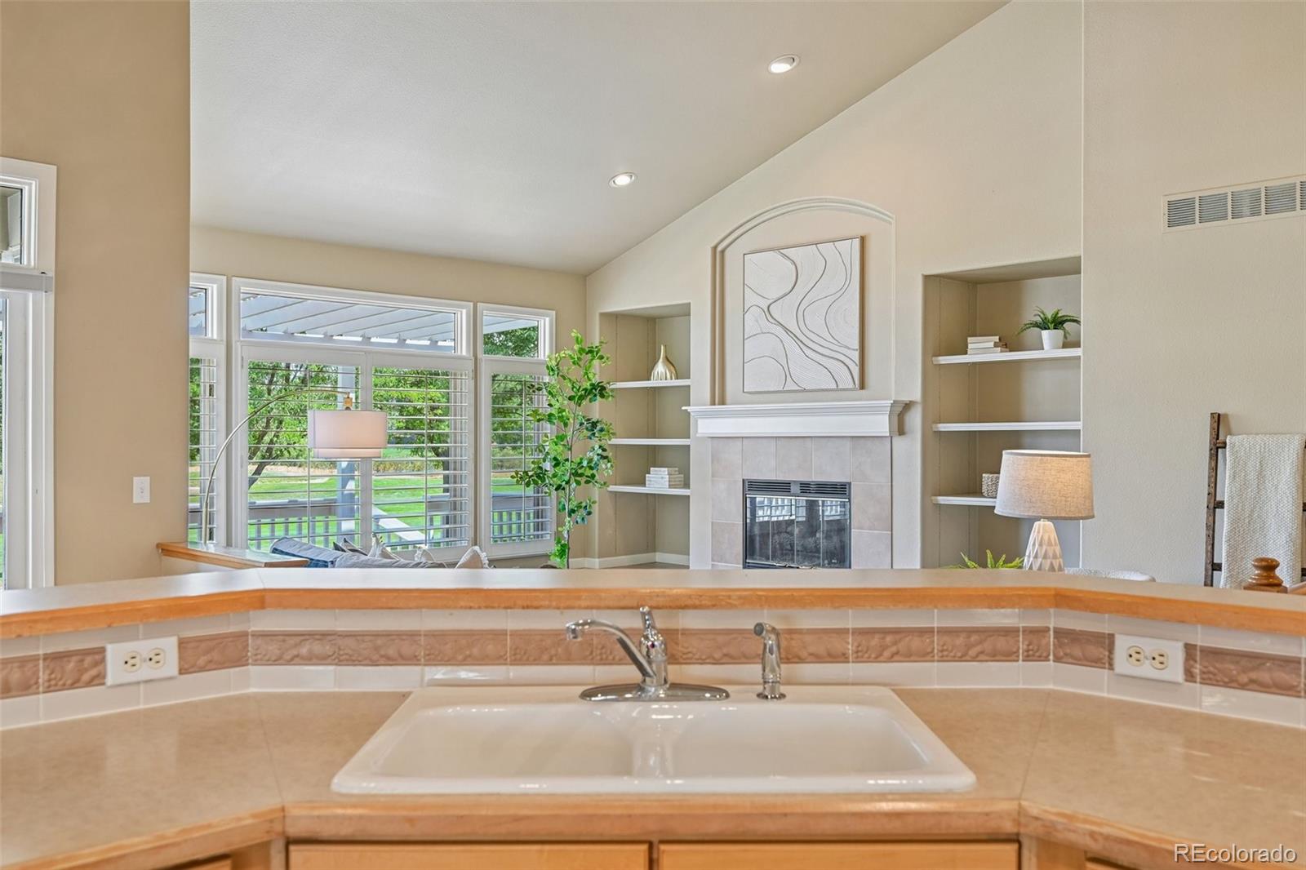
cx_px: 653
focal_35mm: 30
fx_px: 1088
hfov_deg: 61.9
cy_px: 435
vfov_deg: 43.6
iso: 140
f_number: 6.3
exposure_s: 1/30
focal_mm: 30
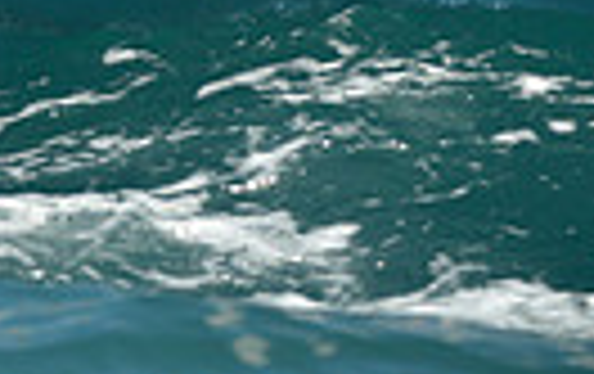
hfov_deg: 2.3
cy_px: -883
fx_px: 14481
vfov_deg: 1.5
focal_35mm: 893
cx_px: -155
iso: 280
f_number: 6.3
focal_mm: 200
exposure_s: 1/1000
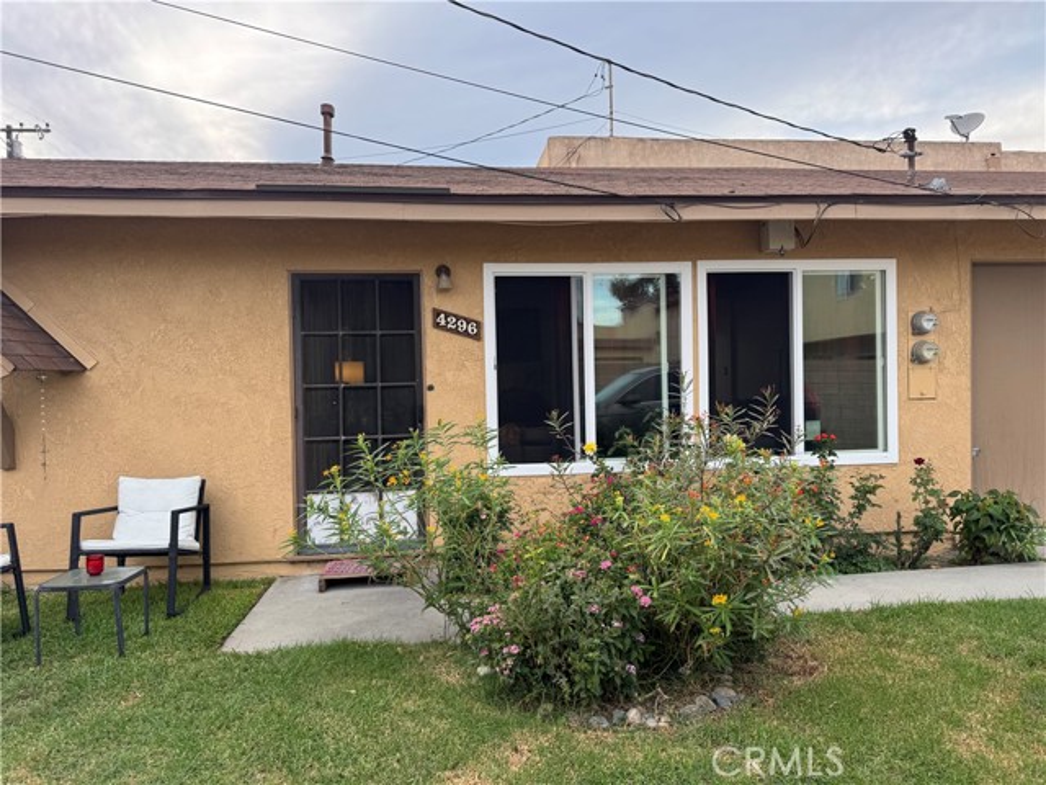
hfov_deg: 71.6
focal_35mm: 24
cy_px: 392
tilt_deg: -2.1
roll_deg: +0.6
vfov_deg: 56.8
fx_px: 725
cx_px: 523
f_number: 1.78
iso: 80
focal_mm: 6.76
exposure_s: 1/460
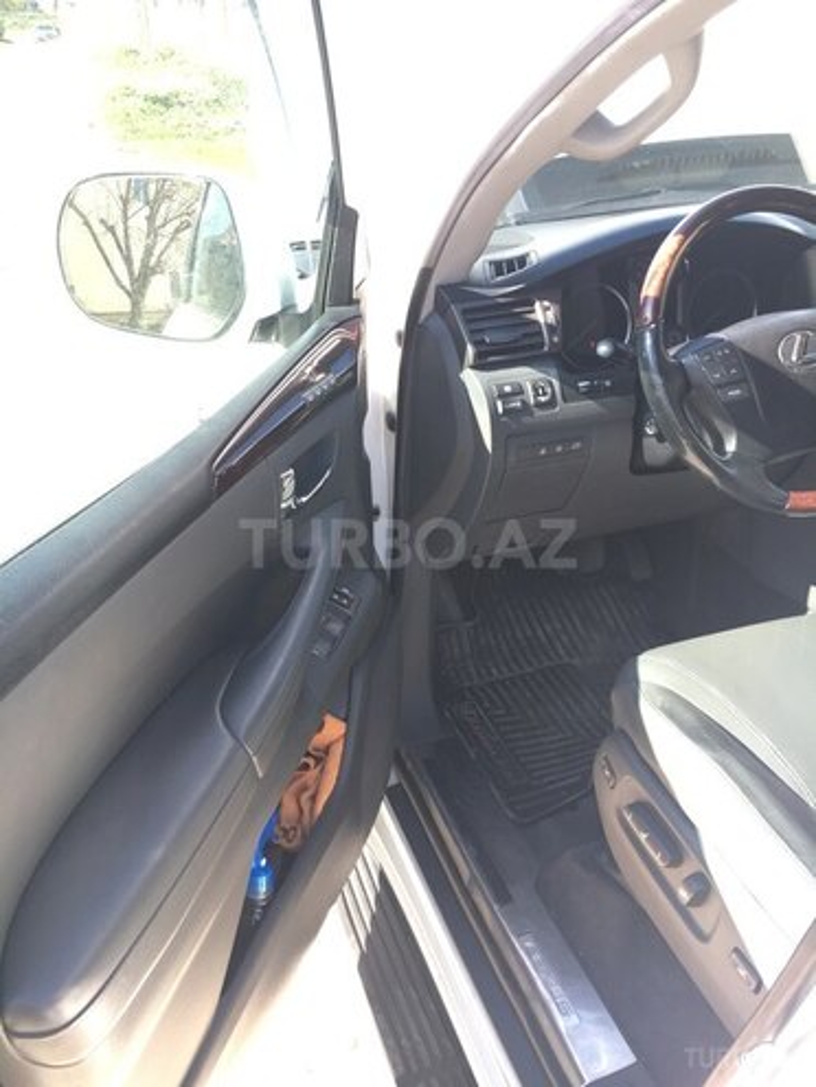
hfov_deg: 48.2
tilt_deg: -28.6
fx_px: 911
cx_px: 408
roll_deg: -1.2
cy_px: 544
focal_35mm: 29
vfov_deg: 61.7
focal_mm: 4.15
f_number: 2.2
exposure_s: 1/100
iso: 25
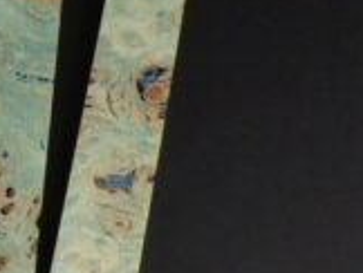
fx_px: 1439
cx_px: -125
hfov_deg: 13.8
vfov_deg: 10.8
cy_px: 47
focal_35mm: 137
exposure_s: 1/25
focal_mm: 6.6
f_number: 3.5
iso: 200
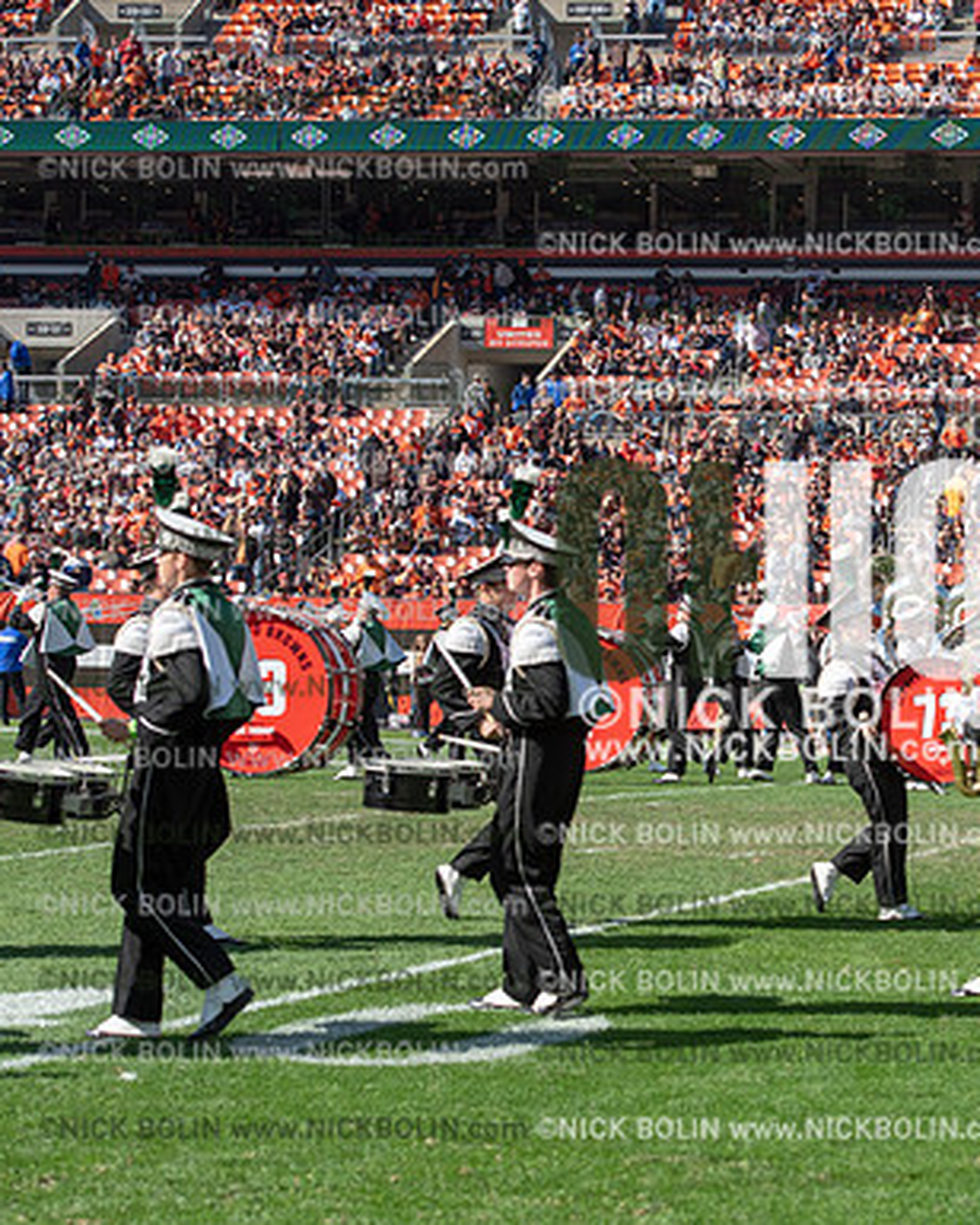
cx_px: 780
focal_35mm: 99
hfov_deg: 15.5
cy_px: 612
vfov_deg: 19.4
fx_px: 3589
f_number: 5
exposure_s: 1/2000
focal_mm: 70
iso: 400
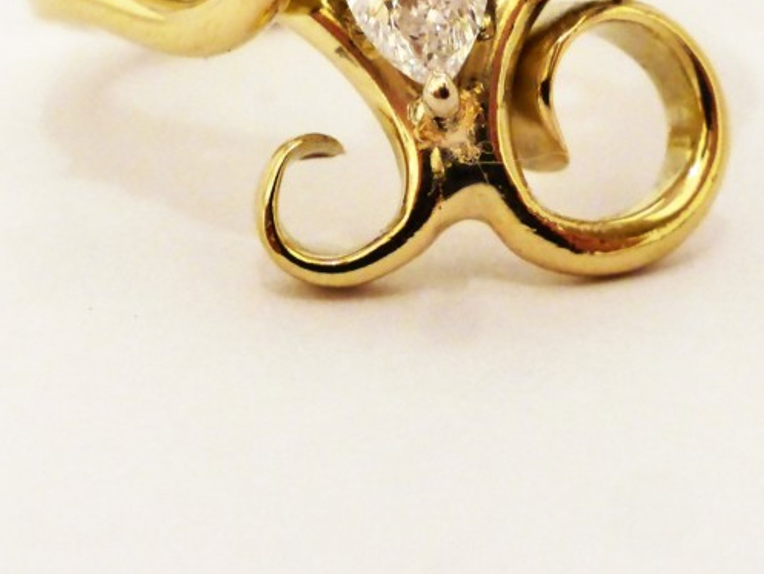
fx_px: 3091
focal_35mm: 140
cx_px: 390
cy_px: -37
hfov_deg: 14.1
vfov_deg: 10.5
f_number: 4.7
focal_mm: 10.3
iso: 400
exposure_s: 1/20
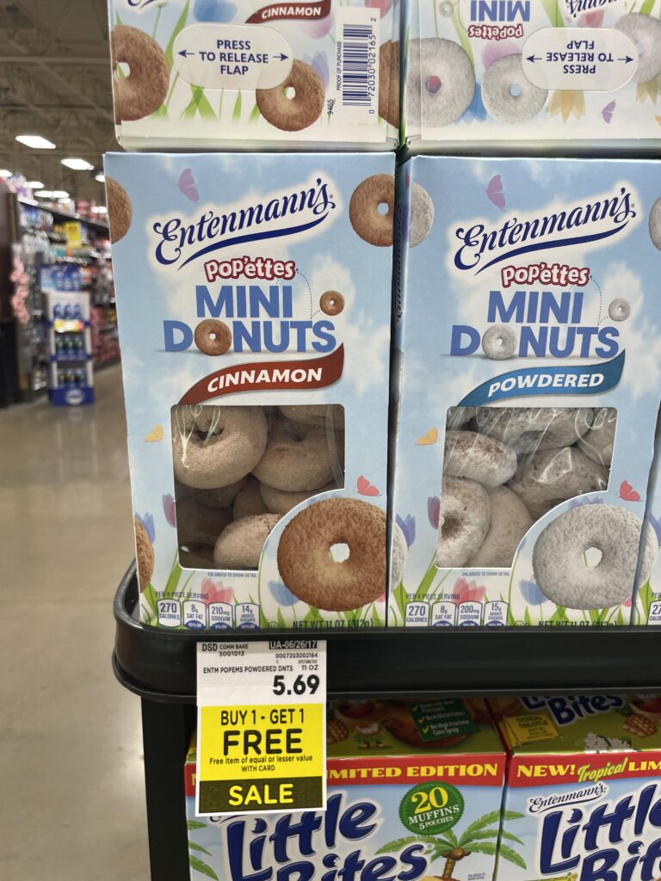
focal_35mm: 26
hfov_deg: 53.1
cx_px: 330
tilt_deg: -12.8
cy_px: 440
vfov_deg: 67.3
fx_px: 662
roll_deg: -1.6
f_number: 1.6
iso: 80
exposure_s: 1/66
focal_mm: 4.2
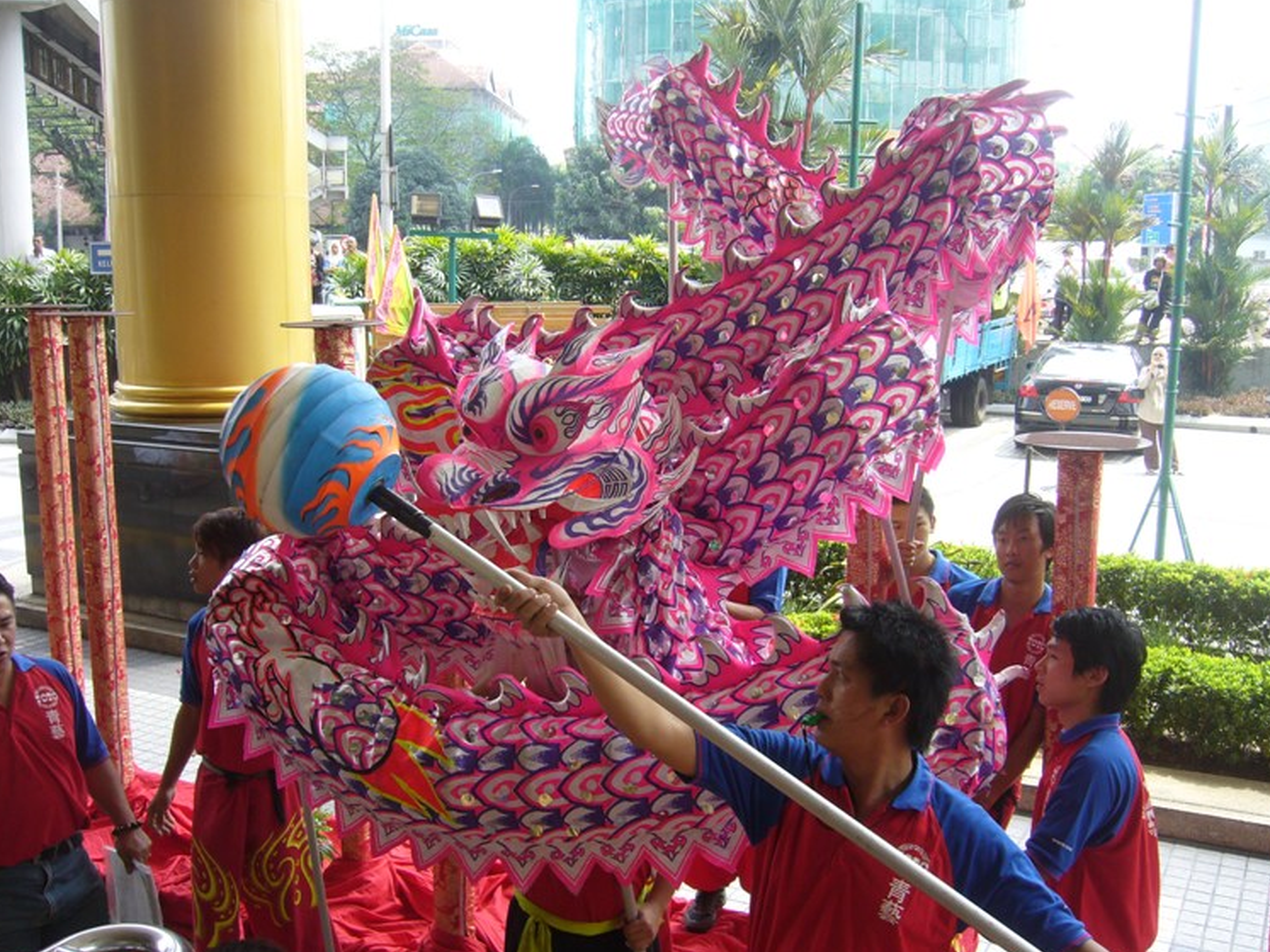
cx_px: 641
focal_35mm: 36
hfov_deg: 51.4
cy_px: 484
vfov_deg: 39.6
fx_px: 1321
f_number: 2.8
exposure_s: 1/125
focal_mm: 5.8
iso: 80
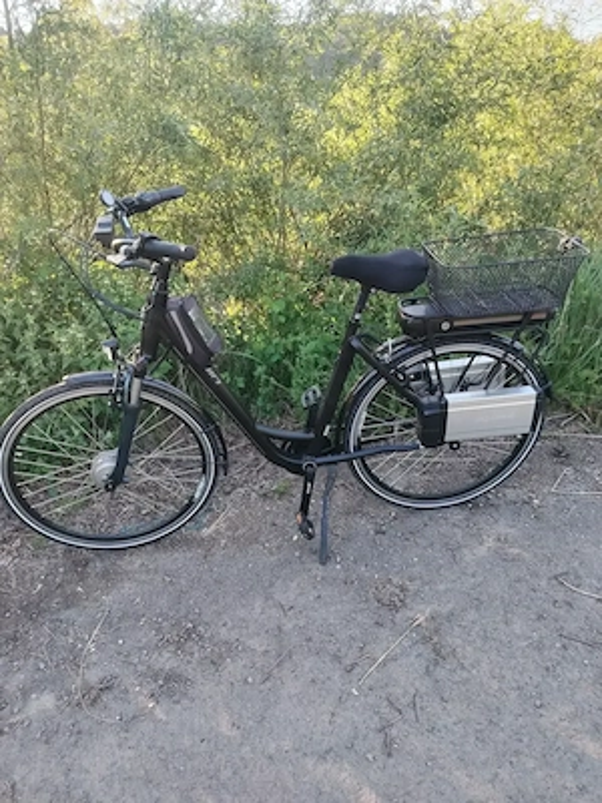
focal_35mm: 24
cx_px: 301
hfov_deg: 56.8
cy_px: 402
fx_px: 557
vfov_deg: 71.6
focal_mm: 5.25
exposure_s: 1/100
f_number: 1.75
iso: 100
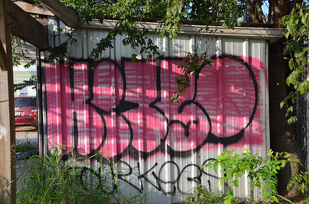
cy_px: 102
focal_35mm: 46
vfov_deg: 28.8
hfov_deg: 42.4
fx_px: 398
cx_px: 154
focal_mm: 31
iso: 160
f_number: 7.1
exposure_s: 1/200
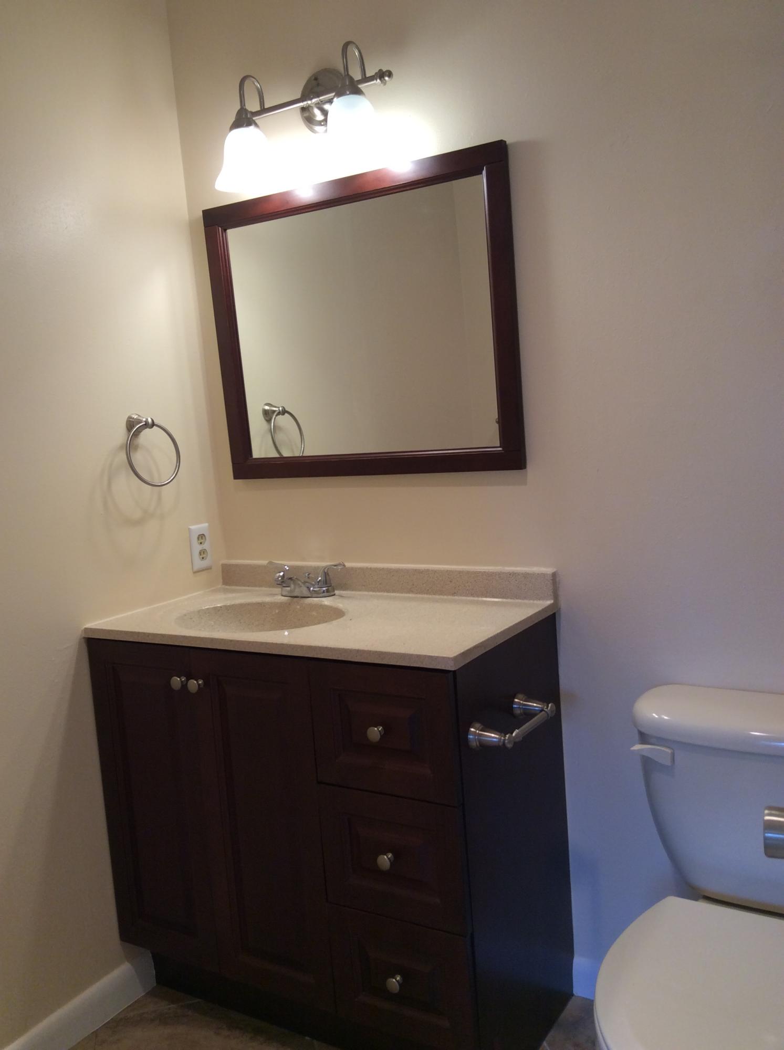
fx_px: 969
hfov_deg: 44.0
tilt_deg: -7.1
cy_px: 525
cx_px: 392
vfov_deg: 56.9
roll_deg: +5.1
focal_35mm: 32
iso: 32
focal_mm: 3.3
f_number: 2.4
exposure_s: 1/40
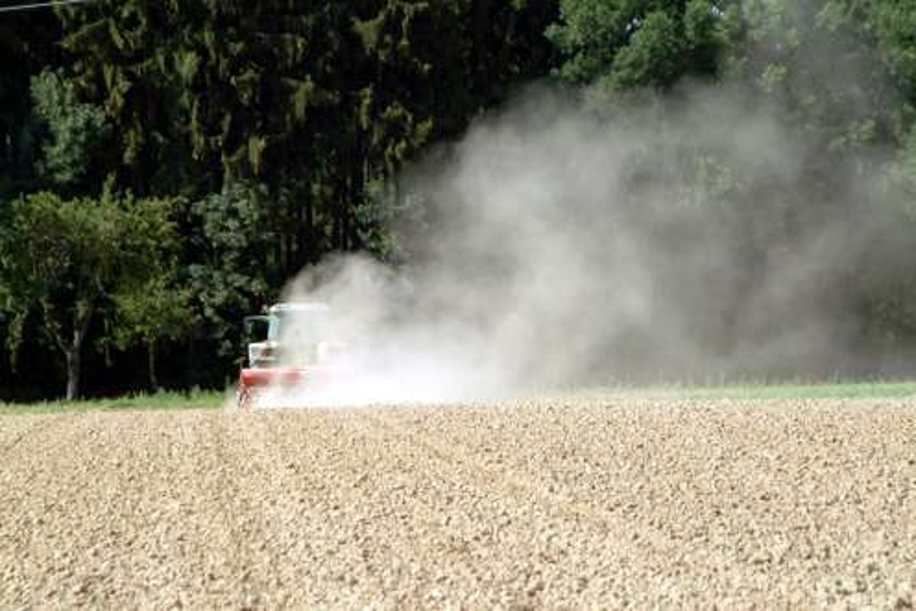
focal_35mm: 177
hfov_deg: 11.6
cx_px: 458
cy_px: 306
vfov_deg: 7.8
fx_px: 4505
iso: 100
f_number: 5.6
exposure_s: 1/180
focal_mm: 118
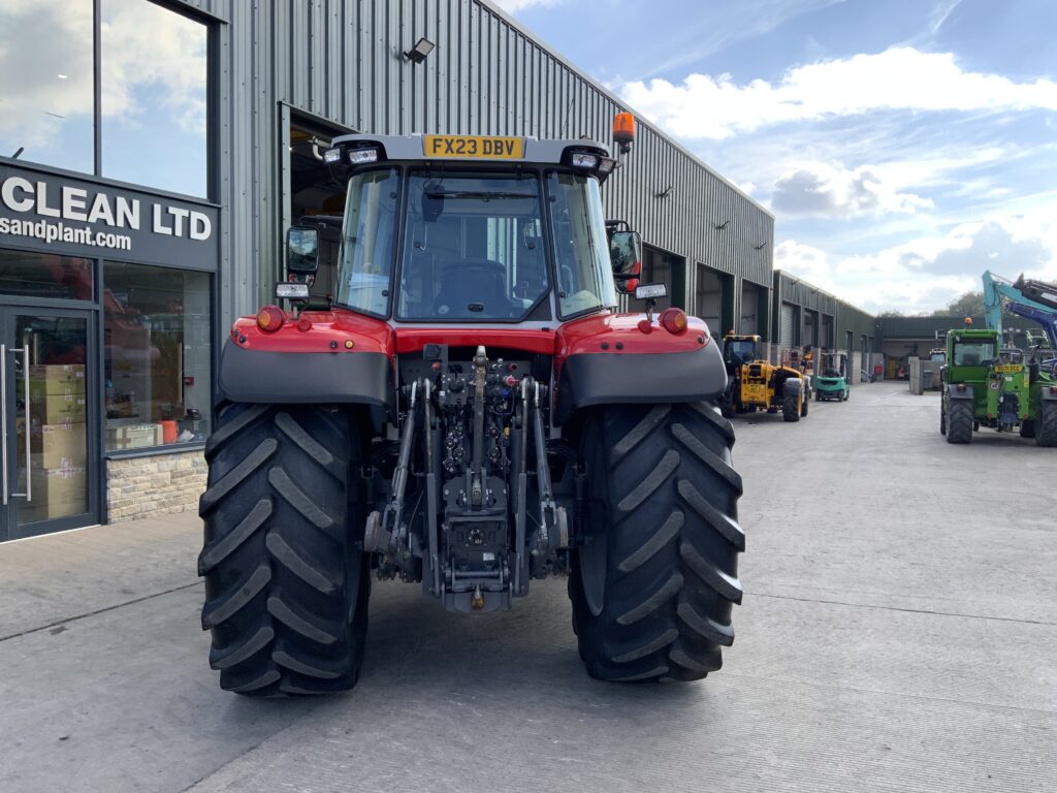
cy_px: 396
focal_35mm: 29
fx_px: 886
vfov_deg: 48.2
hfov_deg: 61.7
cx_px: 528
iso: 16
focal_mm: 3
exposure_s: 1/574
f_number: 1.8
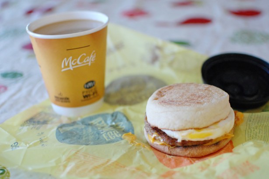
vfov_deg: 25.8
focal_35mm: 52
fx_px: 392
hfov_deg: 37.9
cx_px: 134
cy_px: 90
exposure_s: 1/640
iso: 1600
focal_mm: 35
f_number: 1.8
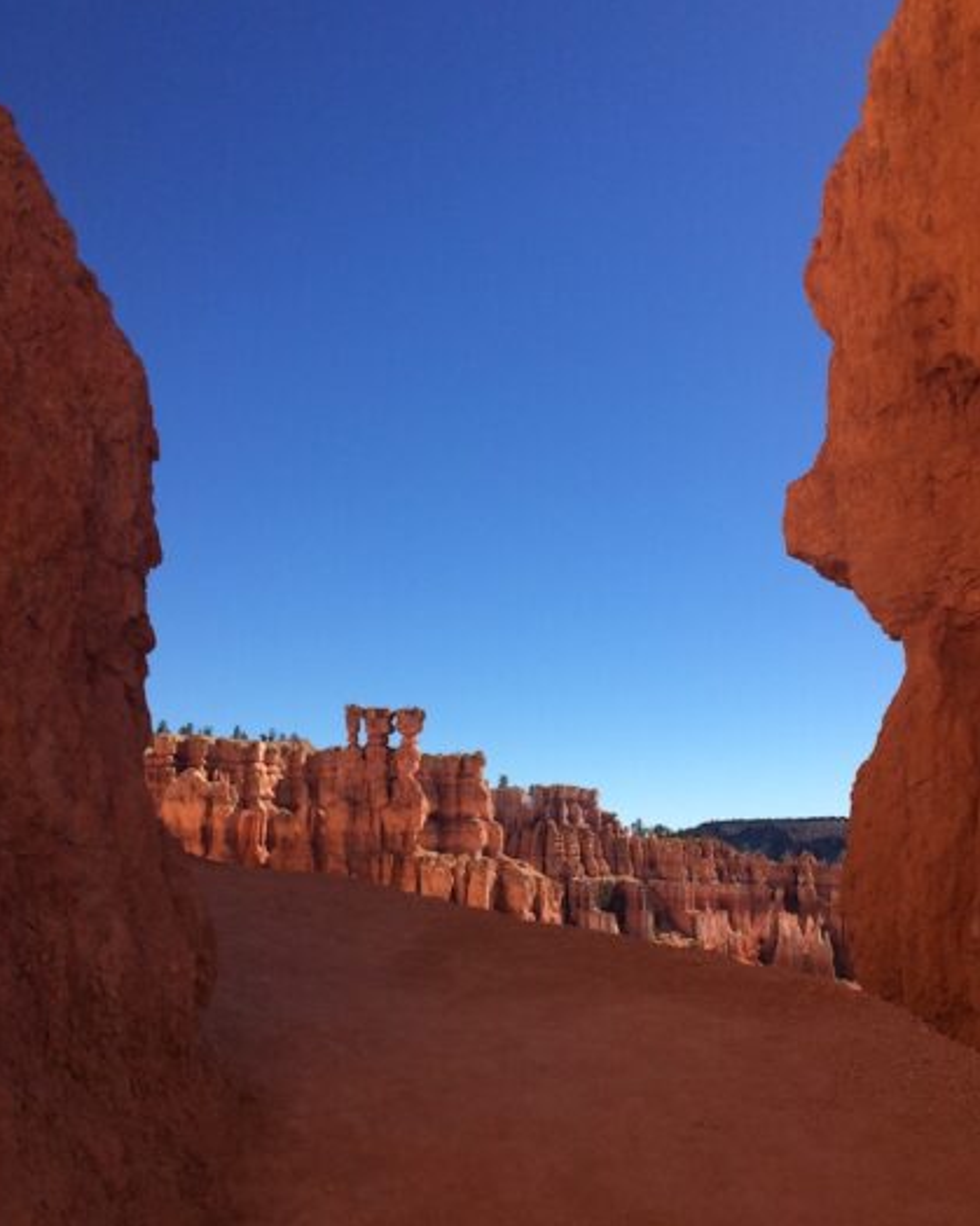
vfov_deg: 52.8
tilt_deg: +8.0
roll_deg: +0.3
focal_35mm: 34
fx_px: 1233
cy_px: 655
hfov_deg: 43.3
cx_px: 526
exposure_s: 1/2160
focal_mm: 4.15
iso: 32
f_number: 2.2
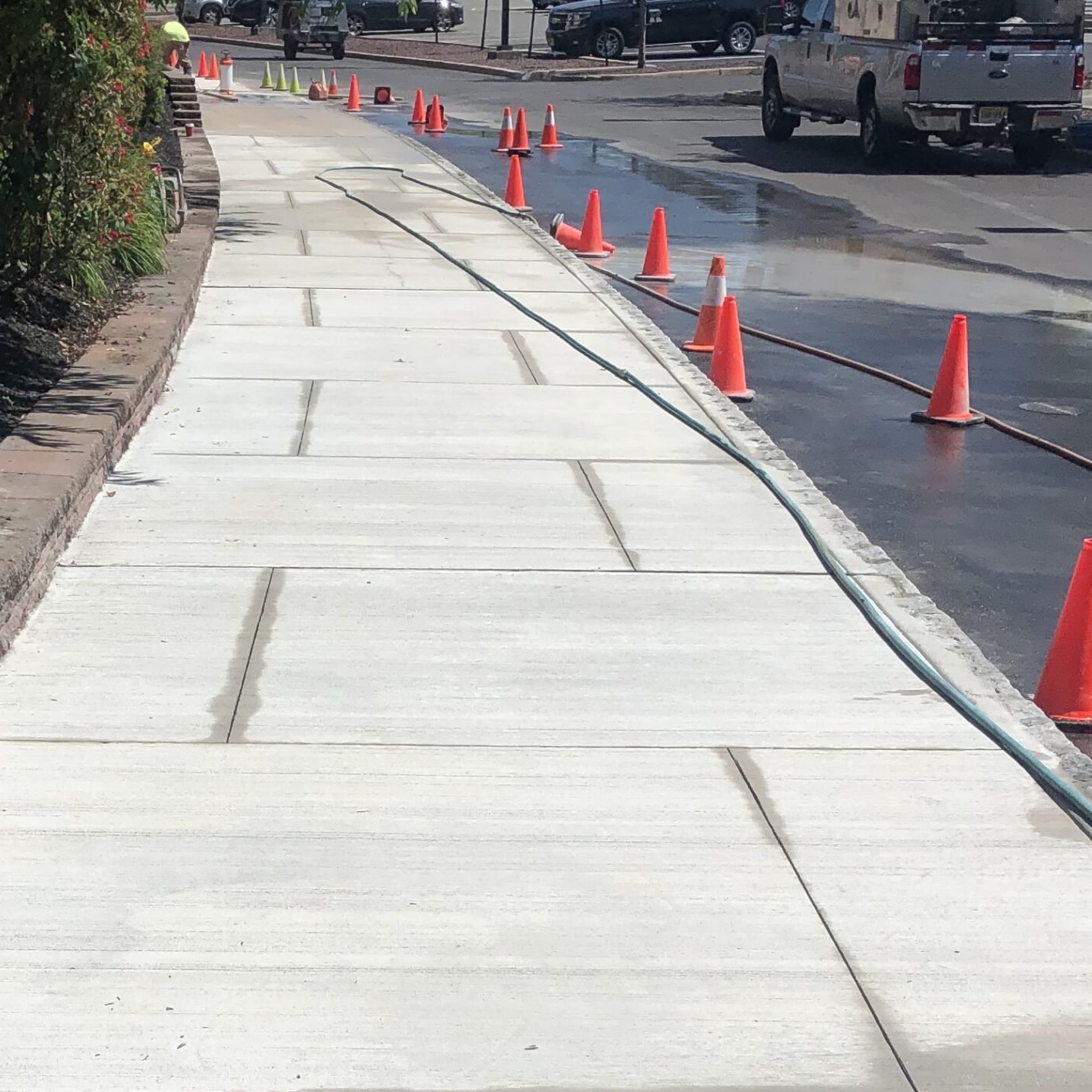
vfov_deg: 25.2
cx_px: 366
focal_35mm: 67
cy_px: 921
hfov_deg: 25.6
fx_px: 2391
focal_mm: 3.99
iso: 20
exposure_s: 1/5405
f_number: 1.8
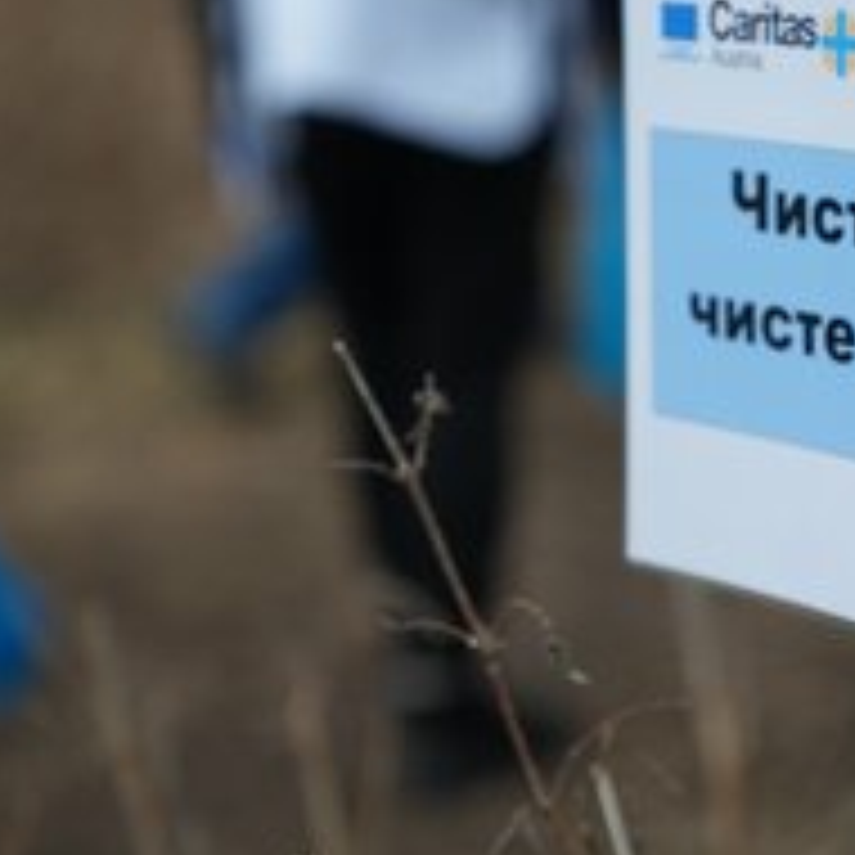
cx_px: 801
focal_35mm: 118
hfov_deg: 14.6
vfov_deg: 14.7
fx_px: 3297
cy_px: 277
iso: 250
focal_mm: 66
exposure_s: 1/125
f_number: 2.8
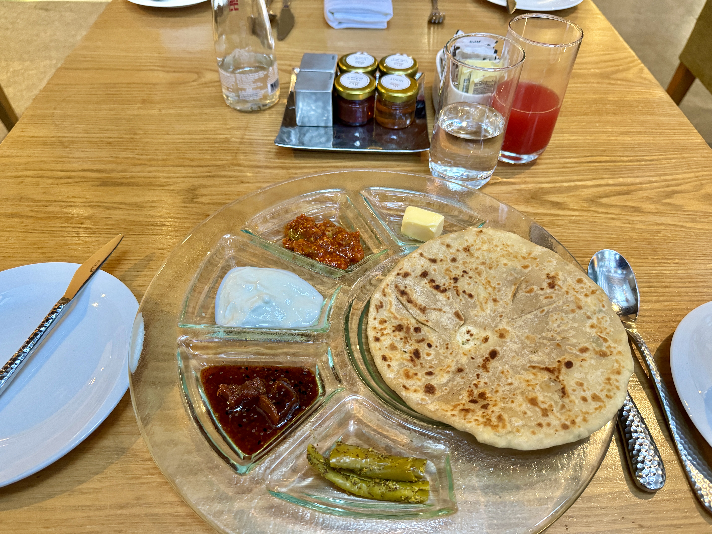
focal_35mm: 24
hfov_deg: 71.6
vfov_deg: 56.8
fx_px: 494
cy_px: 267
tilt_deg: -49.2
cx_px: 356
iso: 640
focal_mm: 6.86
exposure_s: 1/50
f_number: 1.78
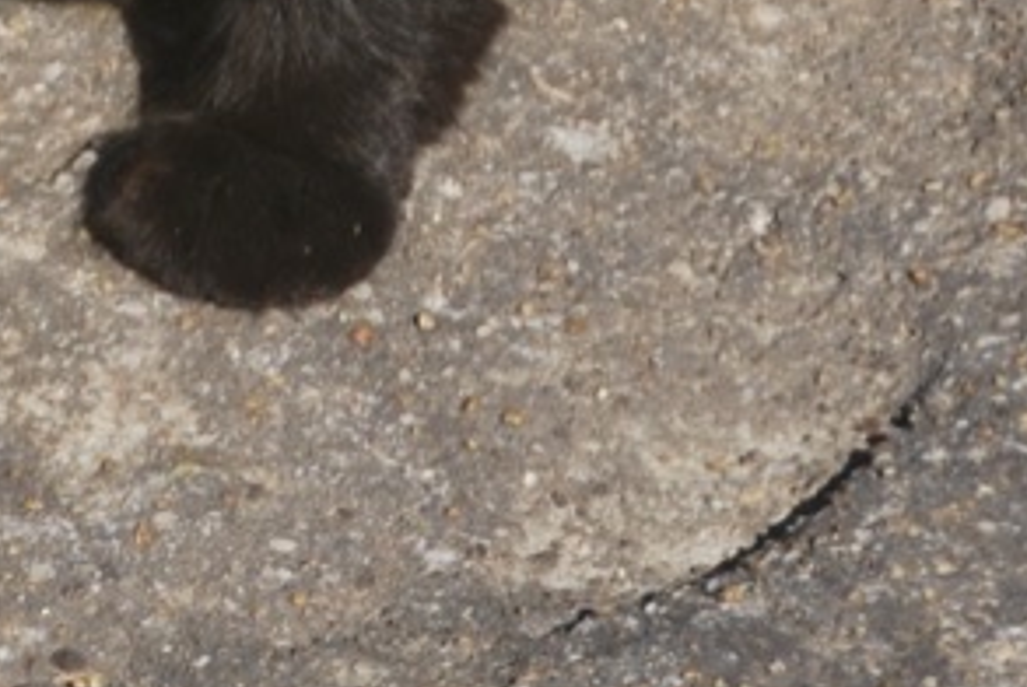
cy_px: -251
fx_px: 23387
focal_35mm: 819
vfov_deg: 1.7
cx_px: -368
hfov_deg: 2.5
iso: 125
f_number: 6
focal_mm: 100
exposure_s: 1/500
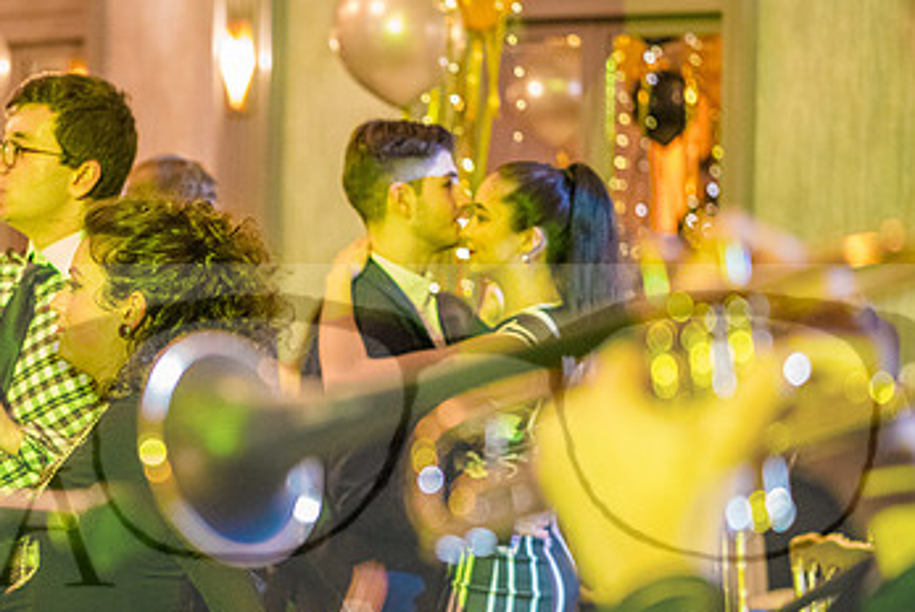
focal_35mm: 117
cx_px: 185
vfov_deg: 11.7
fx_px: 2976
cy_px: 381
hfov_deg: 17.3
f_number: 2.8
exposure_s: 1/30
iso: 10000
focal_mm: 70
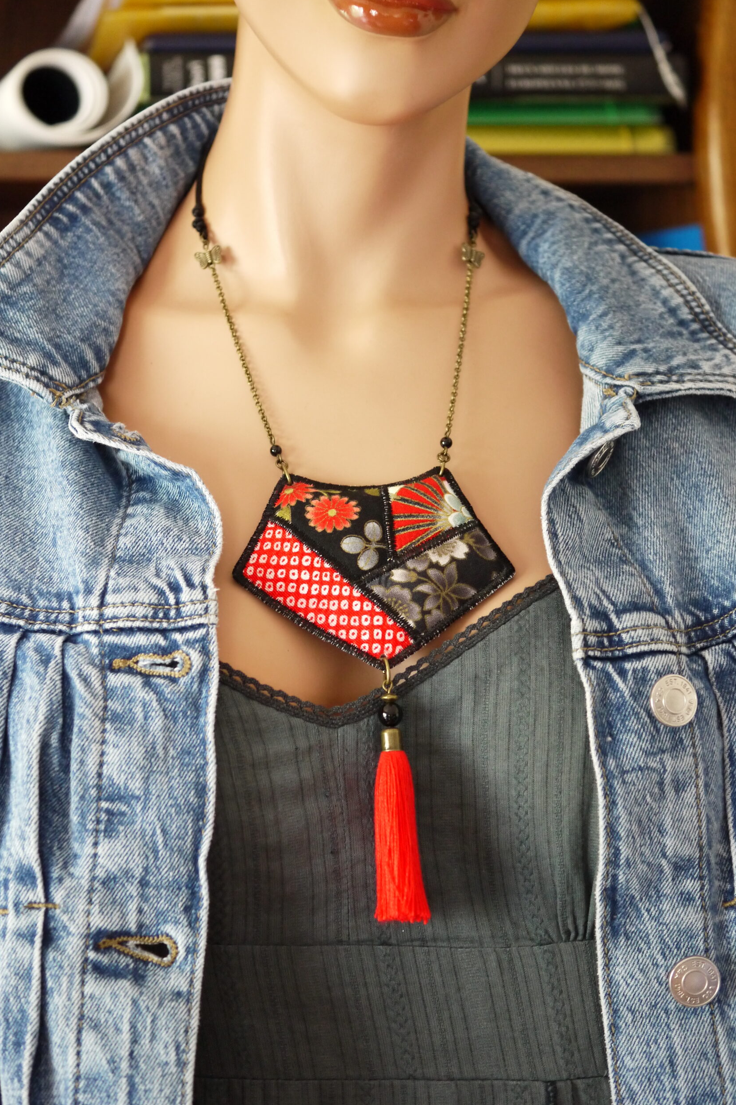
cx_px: 323
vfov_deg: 31.4
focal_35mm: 64
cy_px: 540
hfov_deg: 21.2
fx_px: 1963
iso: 800
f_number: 2.8
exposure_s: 1/15
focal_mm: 30
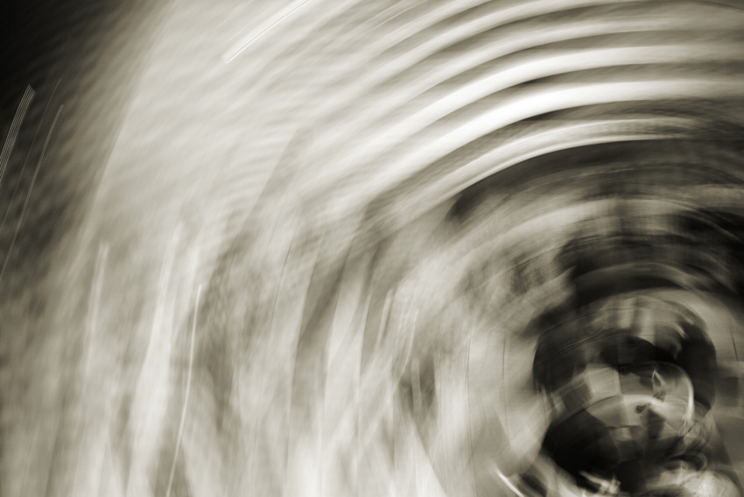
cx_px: 372
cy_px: 248
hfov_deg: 43.6
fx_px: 930
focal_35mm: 45
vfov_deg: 29.9
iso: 200
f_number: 2.8
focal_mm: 30
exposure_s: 1/8
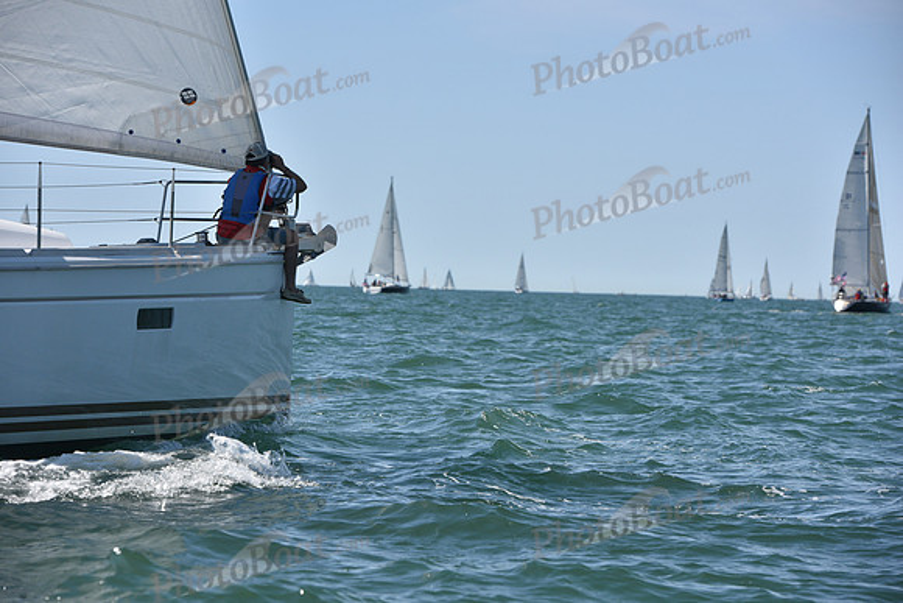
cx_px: 452
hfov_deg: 15.8
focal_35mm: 130
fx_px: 3261
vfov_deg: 10.6
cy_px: 302
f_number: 6.3
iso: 320
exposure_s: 1/800
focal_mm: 130
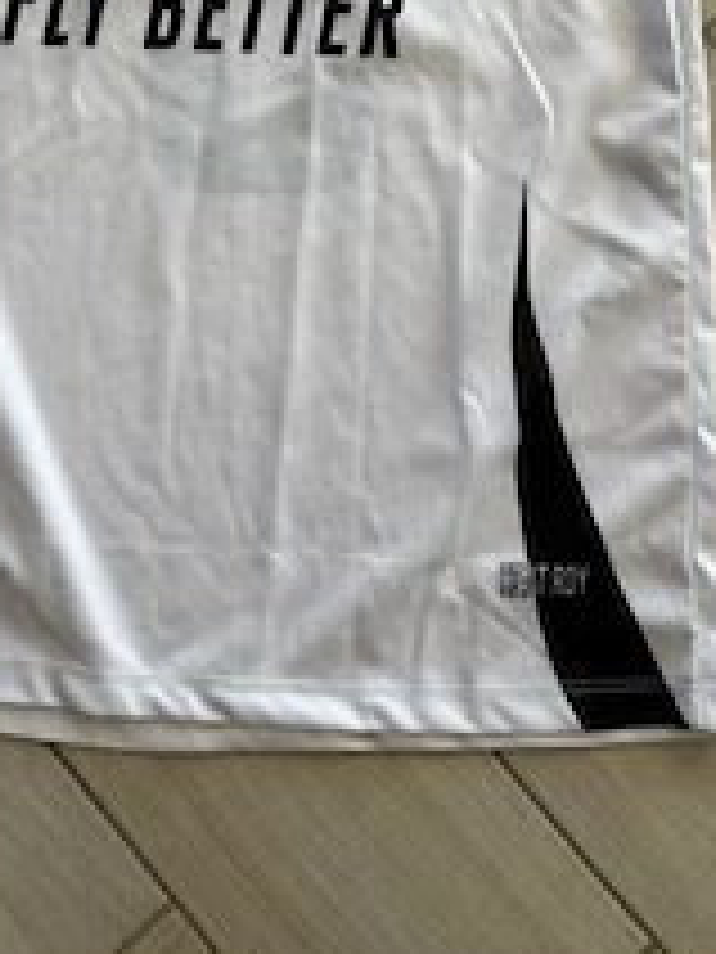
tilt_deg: -80.2
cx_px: 185
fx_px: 1351
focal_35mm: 49
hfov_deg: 29.2
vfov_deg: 36.8
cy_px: 122
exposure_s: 1/172
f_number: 1.6
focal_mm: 5.96
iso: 40
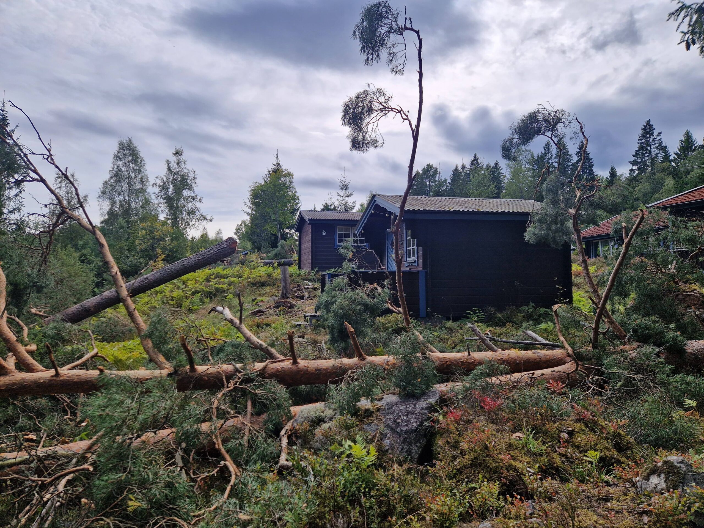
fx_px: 468
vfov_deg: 58.9
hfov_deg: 73.9
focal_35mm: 23
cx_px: 352
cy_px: 264
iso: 50
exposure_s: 1/1544
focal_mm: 5.4
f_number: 1.8
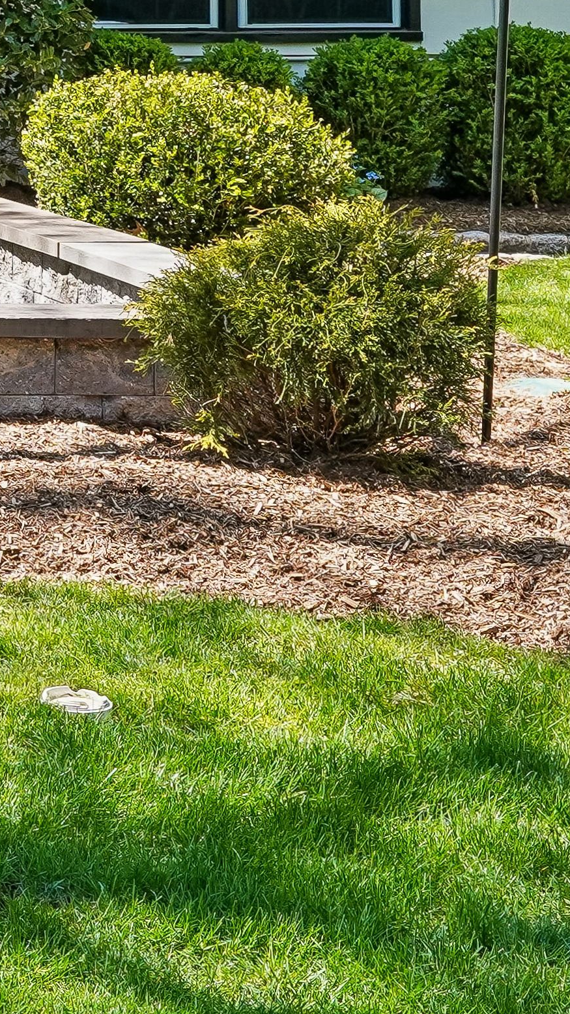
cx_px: -754
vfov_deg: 20.2
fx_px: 2714
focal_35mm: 101
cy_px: -88
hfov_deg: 10.5
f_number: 8
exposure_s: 1/160
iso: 400
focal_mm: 25
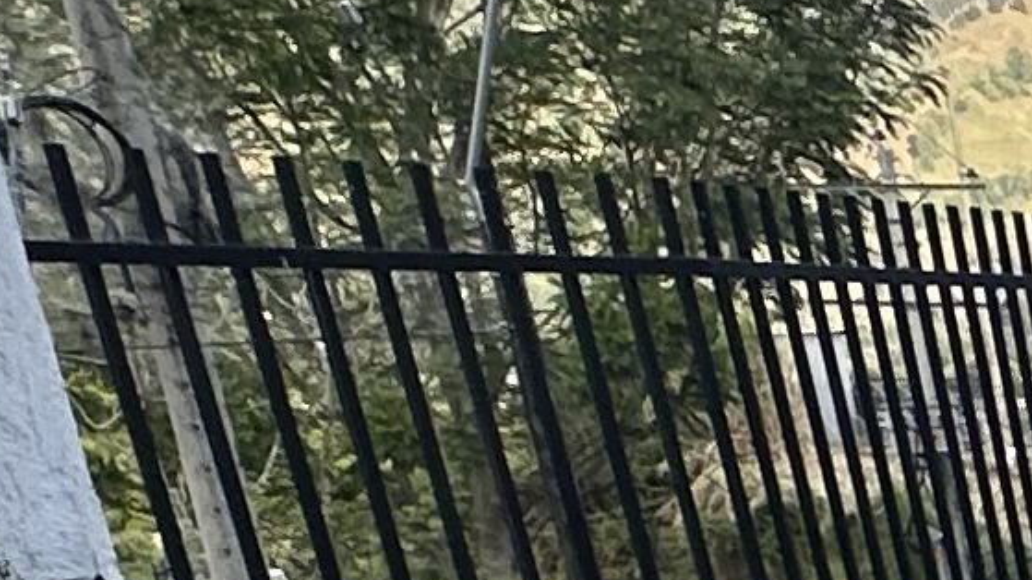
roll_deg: +0.3
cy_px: 1450
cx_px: 2544
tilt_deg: -20.5
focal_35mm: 110
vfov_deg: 9.6
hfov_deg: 13.5
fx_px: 3009
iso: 40
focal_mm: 2.22
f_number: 2.2
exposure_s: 1/129
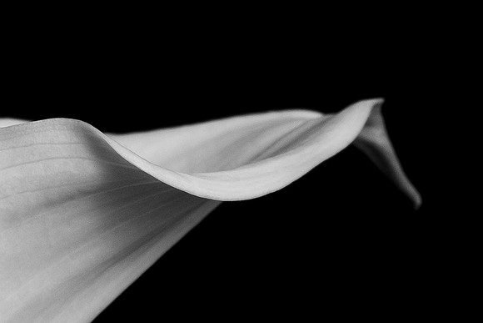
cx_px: 301
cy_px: 572
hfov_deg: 5.0
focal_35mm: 413
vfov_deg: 3.3
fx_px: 5546
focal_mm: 60
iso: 200
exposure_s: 1/4
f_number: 11
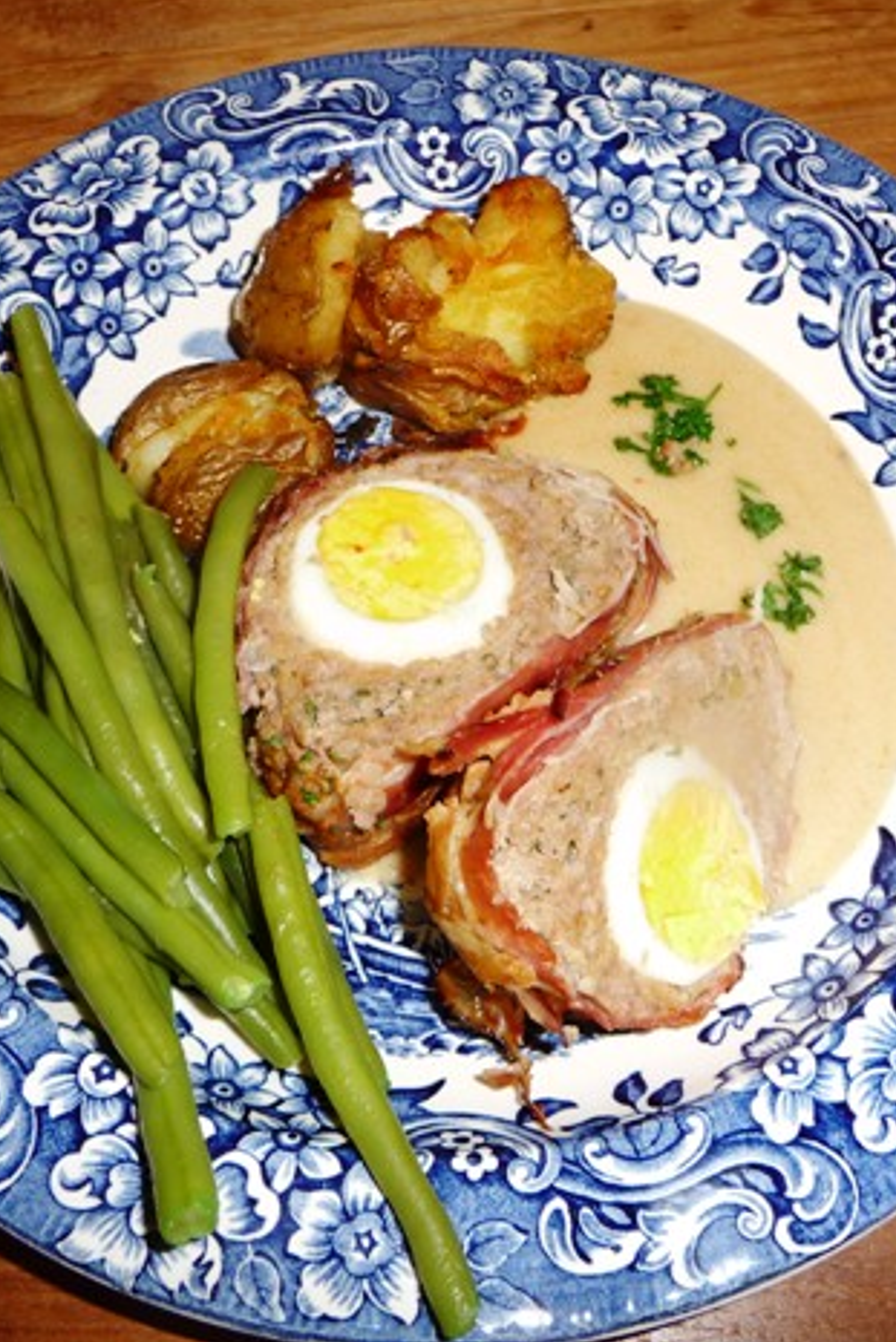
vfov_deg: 48.4
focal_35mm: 40
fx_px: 1492
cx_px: 484
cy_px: 654
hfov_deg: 33.4
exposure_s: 1/30
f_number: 3.3
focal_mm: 4.7
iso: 100
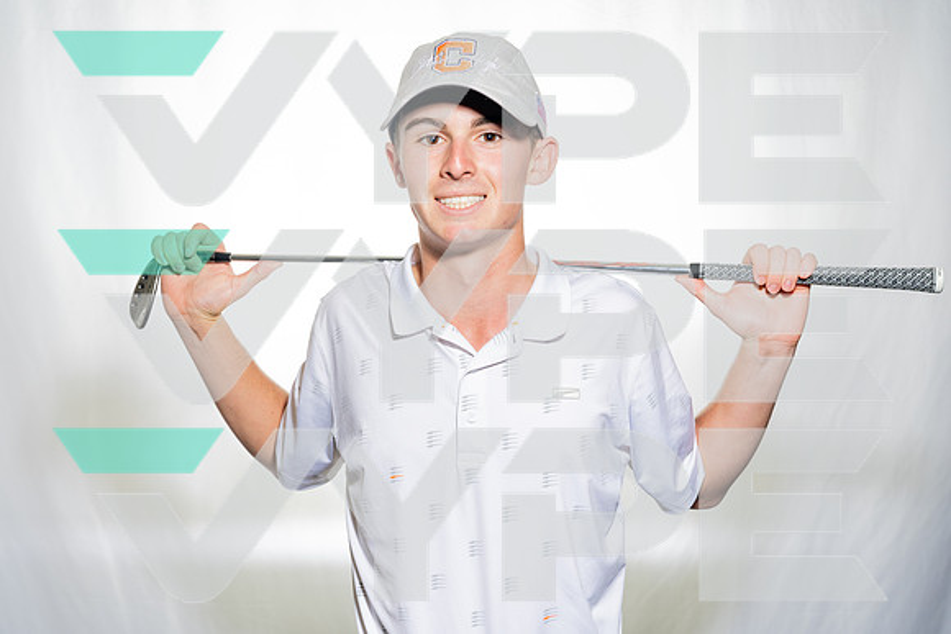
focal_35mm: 52
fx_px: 1374
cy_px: 317
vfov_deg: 26.0
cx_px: 476
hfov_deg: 38.2
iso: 100
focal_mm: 52
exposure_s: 1/250
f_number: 7.1
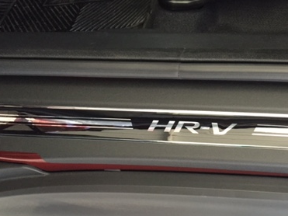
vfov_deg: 28.9
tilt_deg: -45.5
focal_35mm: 50
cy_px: 74
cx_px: 214
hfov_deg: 37.3
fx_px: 416
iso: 200
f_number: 2.2
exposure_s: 1/30
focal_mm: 4.15
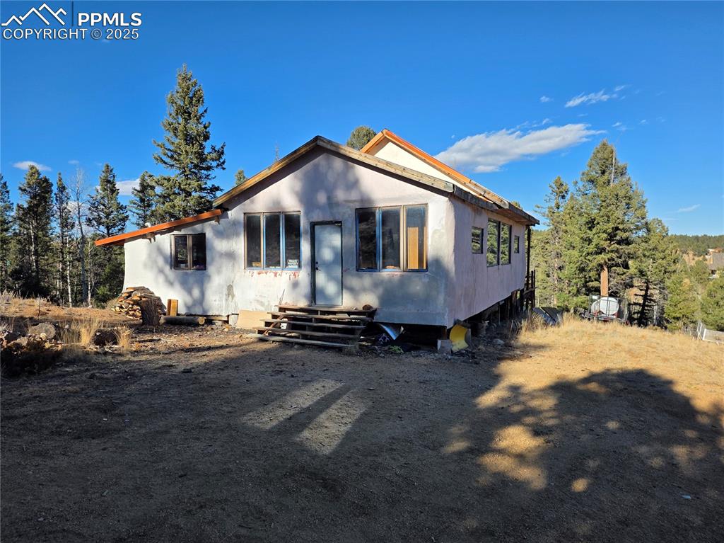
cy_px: 272
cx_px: 362
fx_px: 481
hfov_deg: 74.0
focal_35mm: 23
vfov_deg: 58.8
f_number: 1.7
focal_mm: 6.25
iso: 80
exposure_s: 1/6574
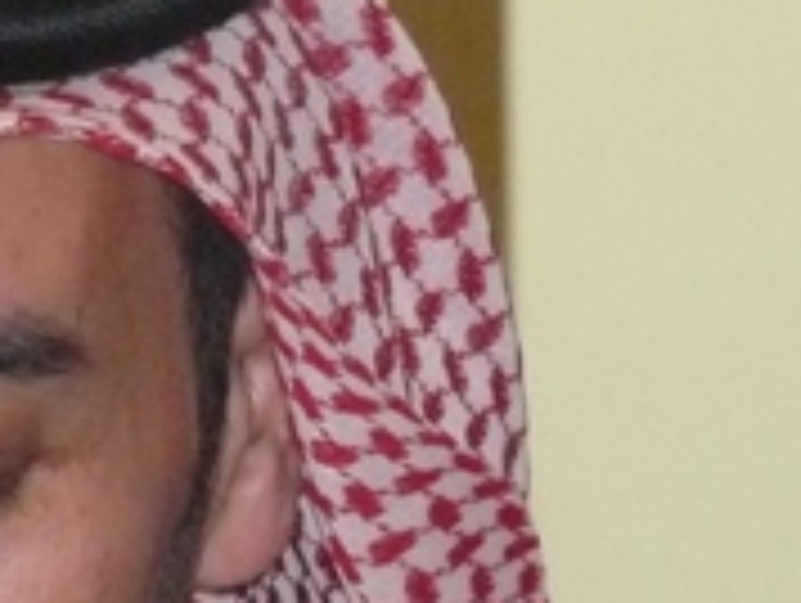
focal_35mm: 1248
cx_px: 270
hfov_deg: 1.6
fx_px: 28917
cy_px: 608
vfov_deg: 1.2
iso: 640
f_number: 3.7
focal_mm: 49.3
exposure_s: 1/60
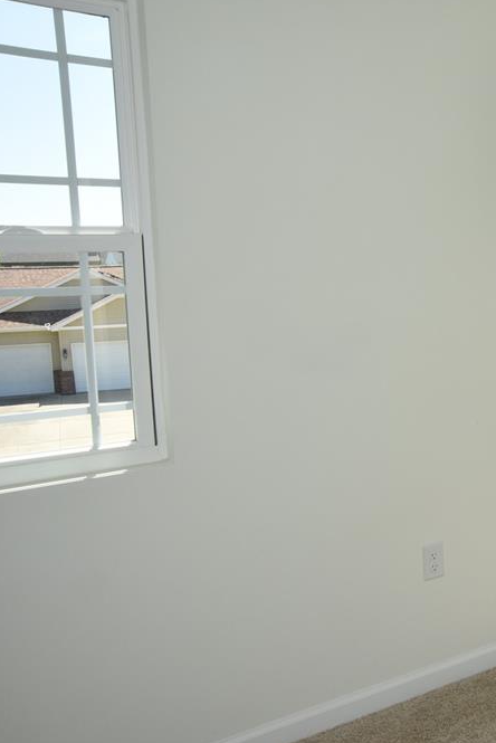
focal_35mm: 40
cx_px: 532
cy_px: 368
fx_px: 826
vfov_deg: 48.4
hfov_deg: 30.3
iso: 2000
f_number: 18
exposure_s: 1/250
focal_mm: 26
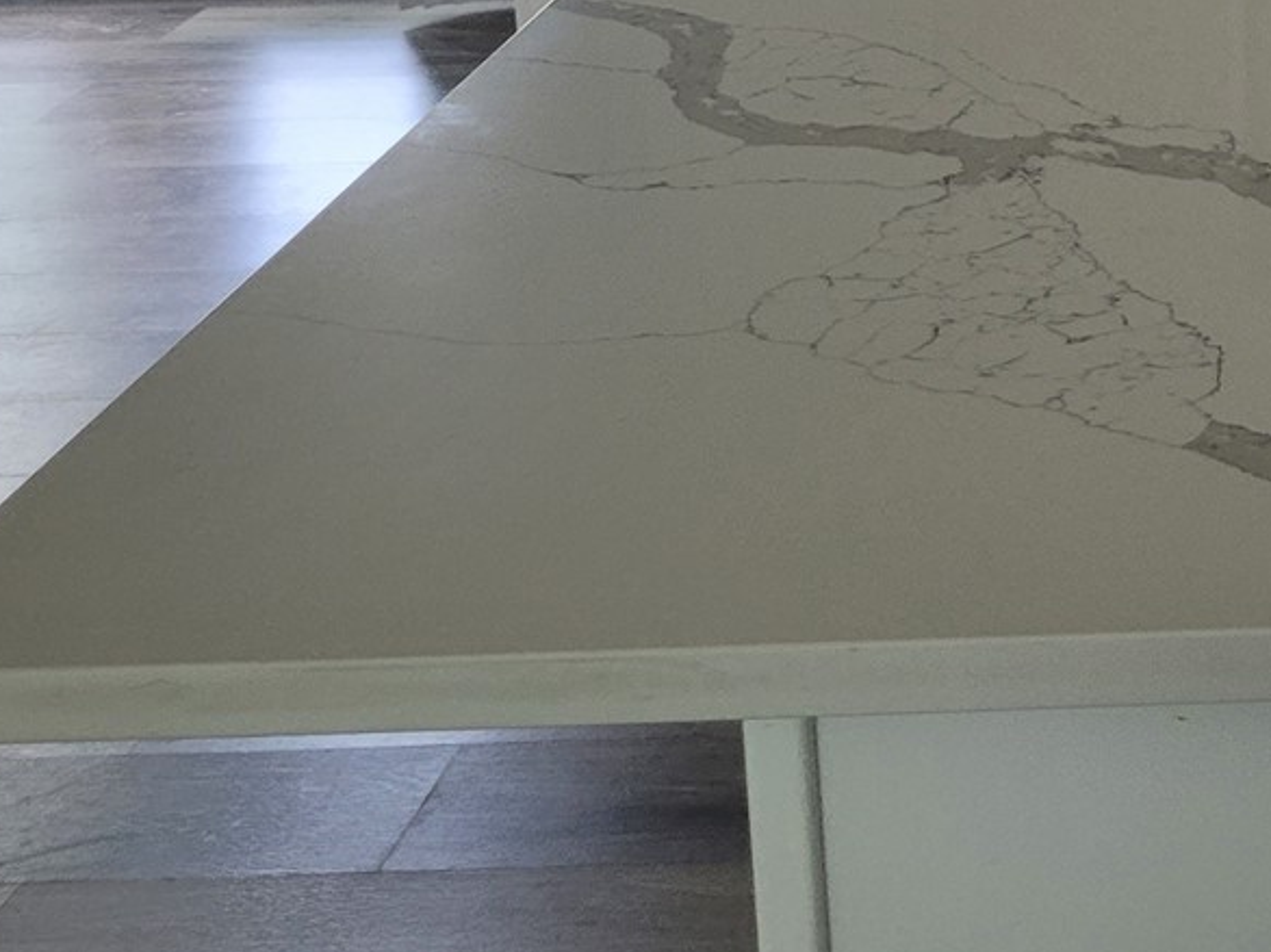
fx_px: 2606
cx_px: 1599
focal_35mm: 71
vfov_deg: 19.3
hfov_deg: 24.4
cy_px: -247
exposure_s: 1/120
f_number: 1.8
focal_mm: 5.4
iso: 200
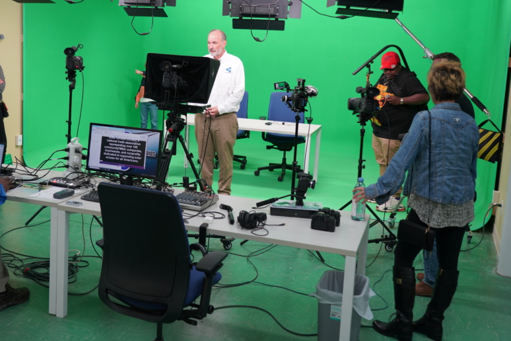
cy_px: 127
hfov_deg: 43.3
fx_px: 639
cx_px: 193
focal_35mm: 45
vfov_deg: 29.7
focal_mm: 34
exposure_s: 1/160
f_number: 4
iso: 500
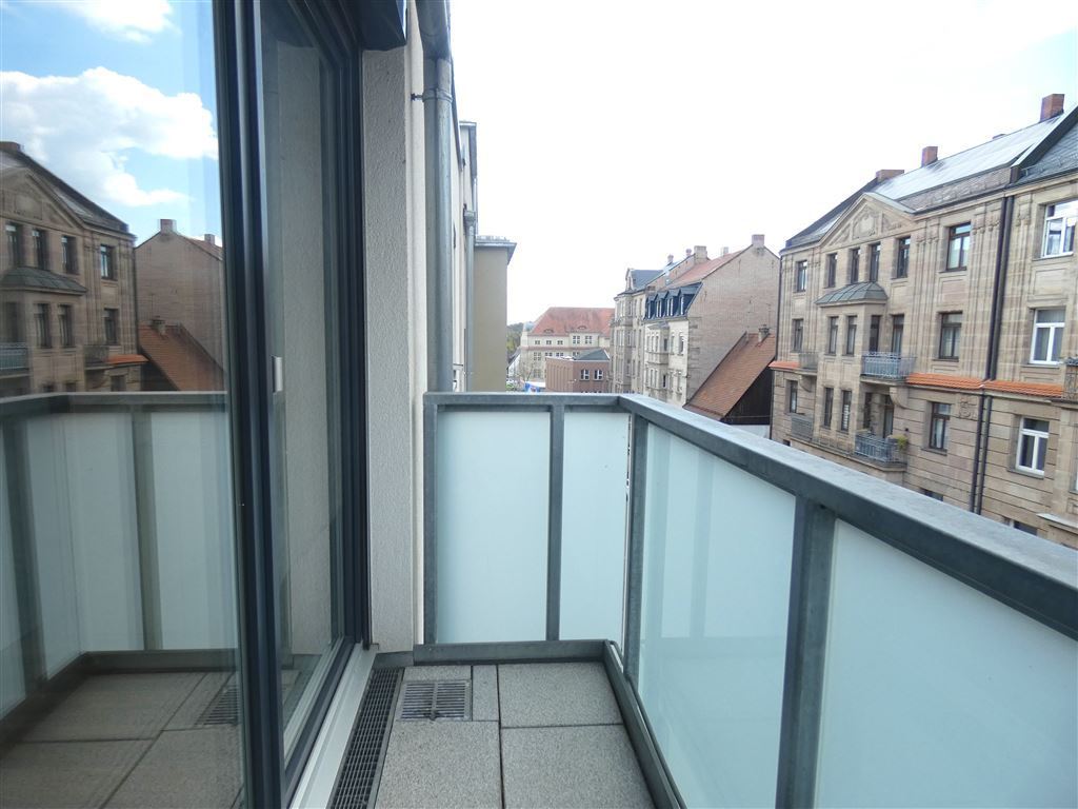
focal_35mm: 20
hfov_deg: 81.7
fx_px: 623
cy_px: 404
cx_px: 539
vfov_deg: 66.0
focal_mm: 3.6
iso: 80
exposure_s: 1/500
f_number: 2.8
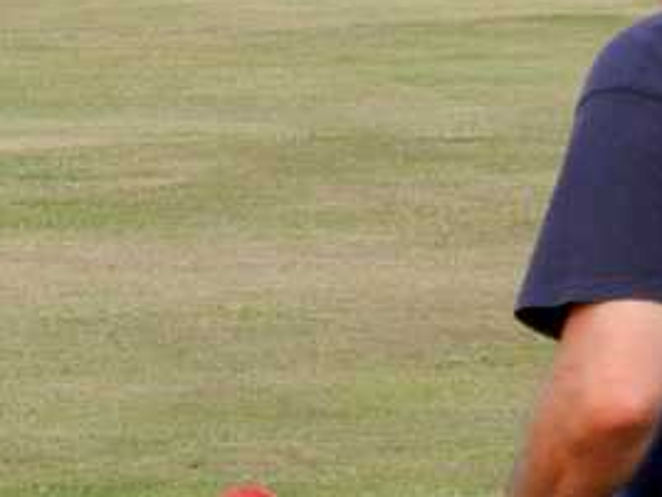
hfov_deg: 4.8
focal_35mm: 414
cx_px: -237
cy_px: 571
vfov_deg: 3.6
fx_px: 7917
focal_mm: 13.9
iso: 160
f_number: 4.3
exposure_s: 1/95.8
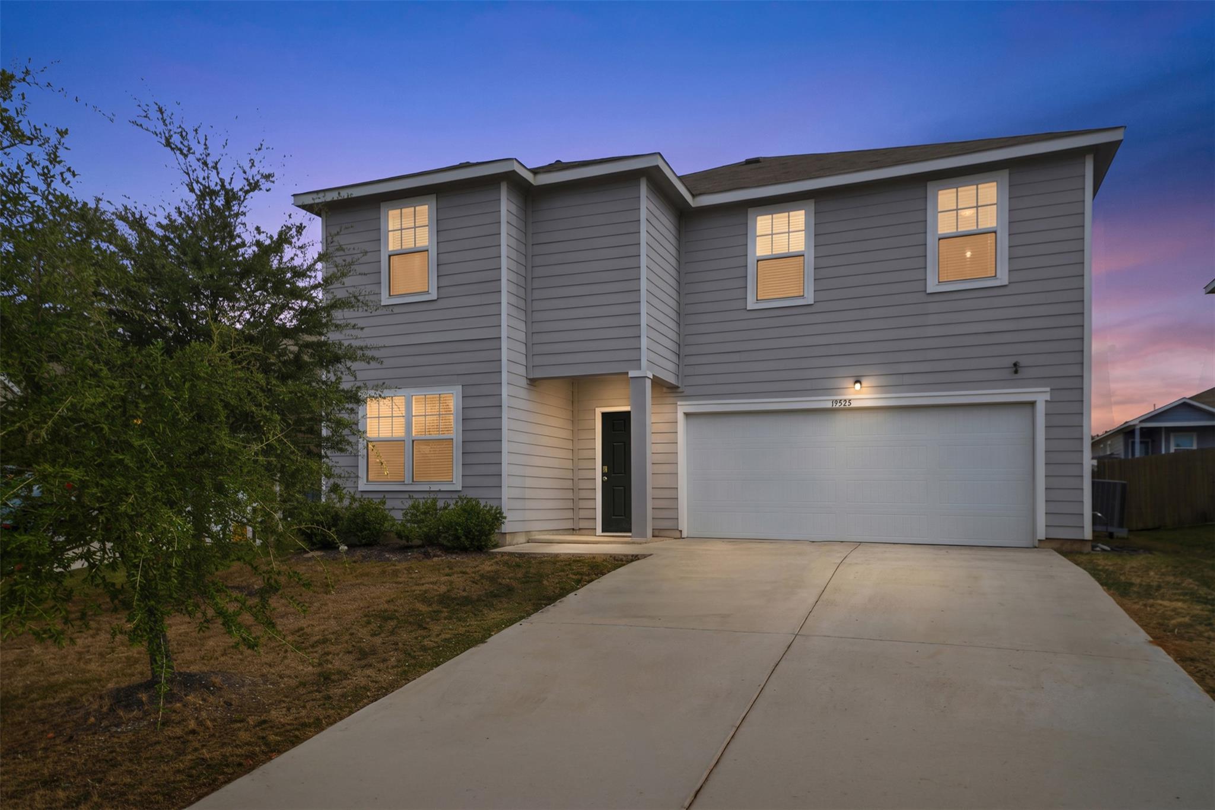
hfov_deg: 73.7
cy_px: 405
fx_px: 810
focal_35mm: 24
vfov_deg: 53.1
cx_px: 608
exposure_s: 1/400
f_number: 8
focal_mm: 24
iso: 200
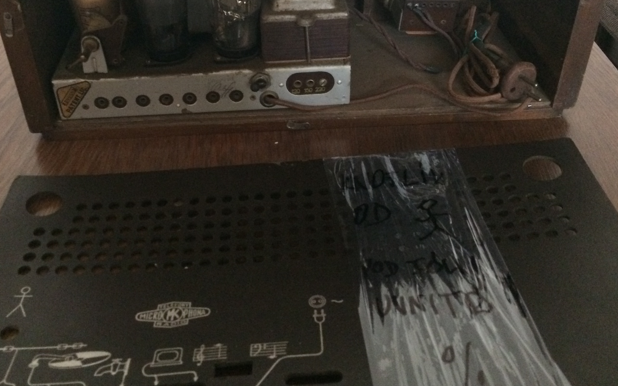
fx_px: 657
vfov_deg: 32.5
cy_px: 127
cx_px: 281
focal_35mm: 39
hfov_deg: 50.3
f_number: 2.2
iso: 500
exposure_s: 1/17
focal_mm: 4.15
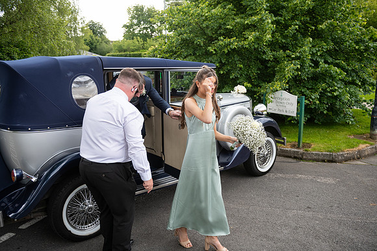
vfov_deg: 41.1
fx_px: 335
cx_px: 188
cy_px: 126
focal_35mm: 32
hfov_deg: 58.7
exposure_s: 1/500
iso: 320
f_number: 3.5
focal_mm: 32
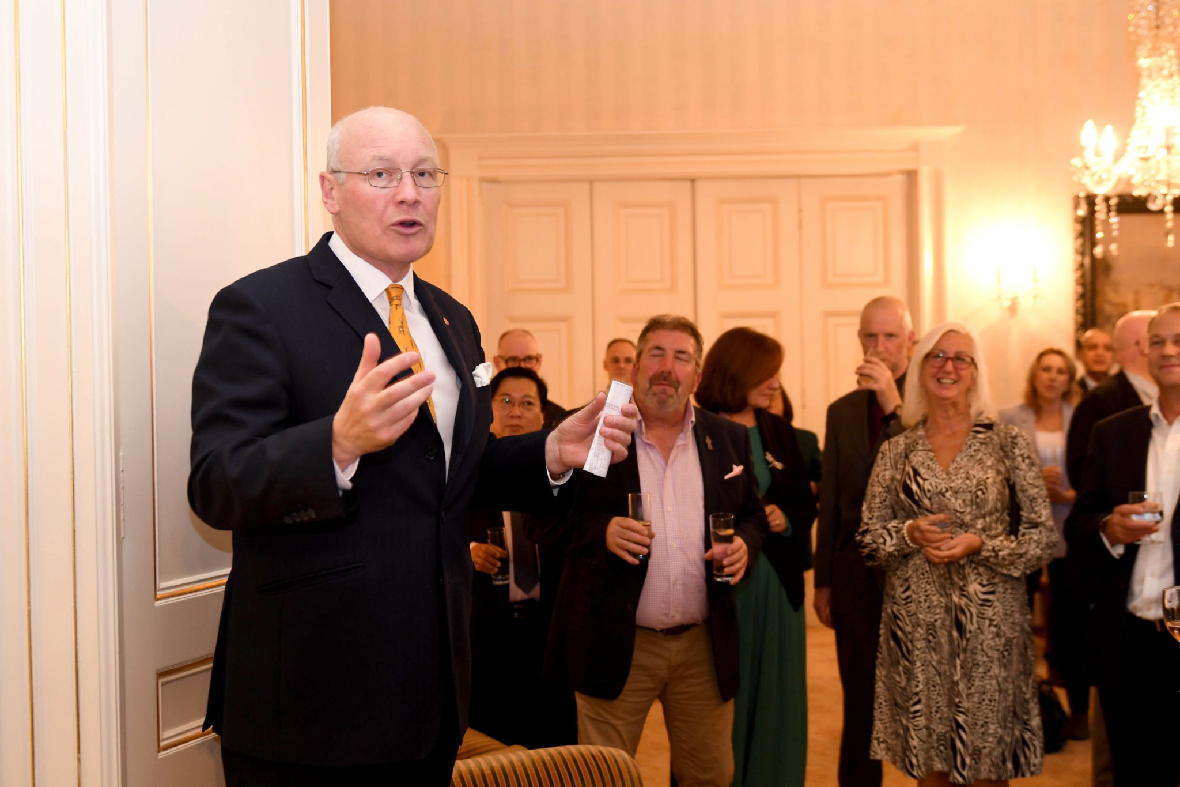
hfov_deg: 45.0
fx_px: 1426
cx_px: 590
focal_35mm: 44
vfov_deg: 30.8
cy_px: 394
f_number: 2.8
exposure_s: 1/50
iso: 800
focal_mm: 29
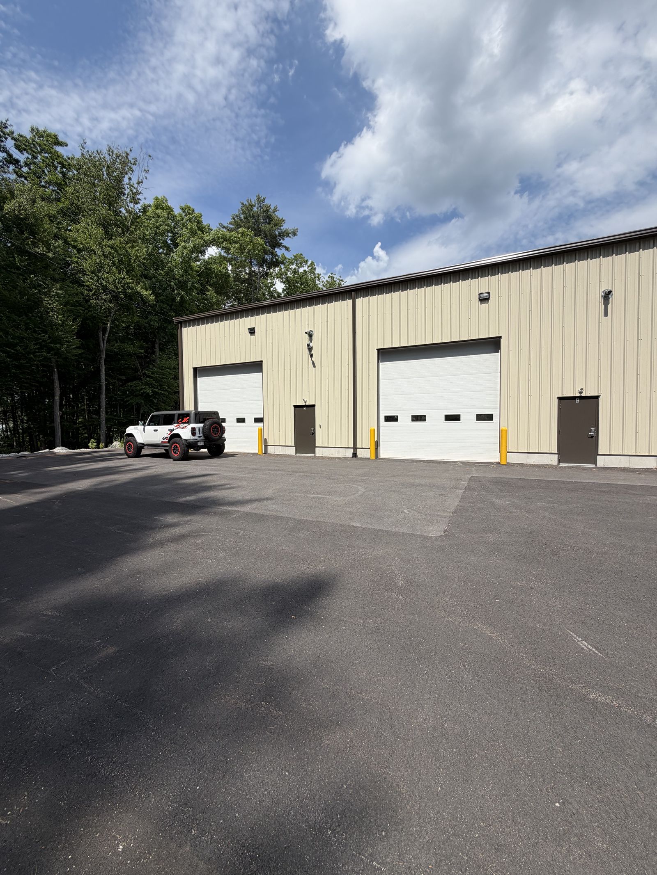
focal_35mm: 14
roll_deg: +0.8
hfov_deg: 85.7
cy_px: 438
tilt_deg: -2.1
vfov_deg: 102.1
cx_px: 328
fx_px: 354
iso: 20
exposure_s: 1/1105
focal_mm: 2.22
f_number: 2.2
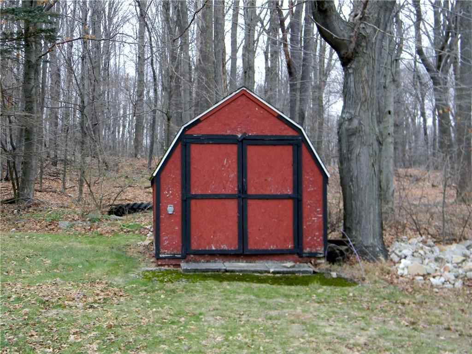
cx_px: 236
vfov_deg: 30.9
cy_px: 177
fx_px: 641
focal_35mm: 47
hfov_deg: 40.5
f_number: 3.9
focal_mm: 8.6
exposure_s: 1/30
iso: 293
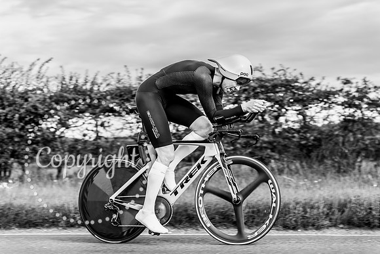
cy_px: 127
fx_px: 806
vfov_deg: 17.9
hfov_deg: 26.5
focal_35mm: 76
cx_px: 190
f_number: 4
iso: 125
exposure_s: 1/640
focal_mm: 75
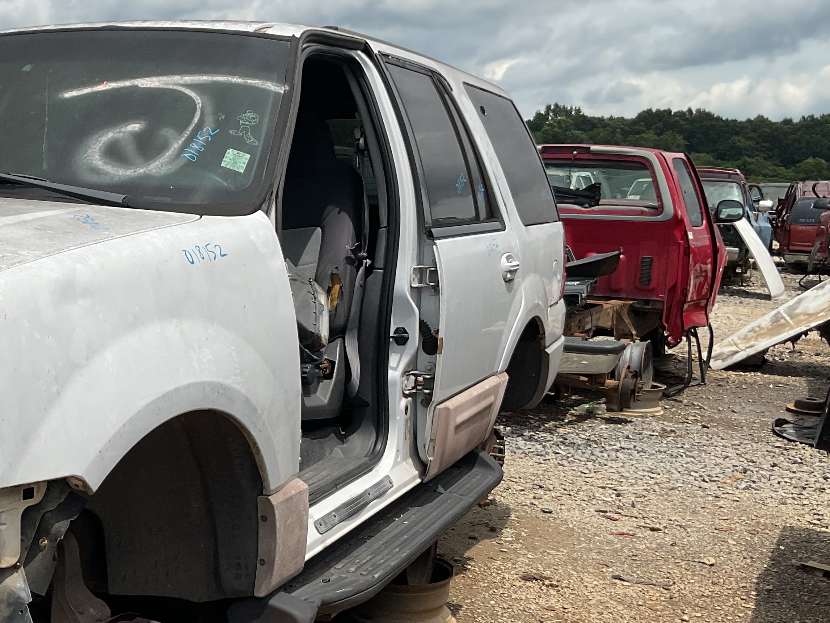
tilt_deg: -8.6
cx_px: 142
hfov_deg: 36.0
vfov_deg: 28.5
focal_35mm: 51
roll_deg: -1.4
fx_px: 1223
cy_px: 355
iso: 16
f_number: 1.8
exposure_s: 1/3125
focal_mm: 3
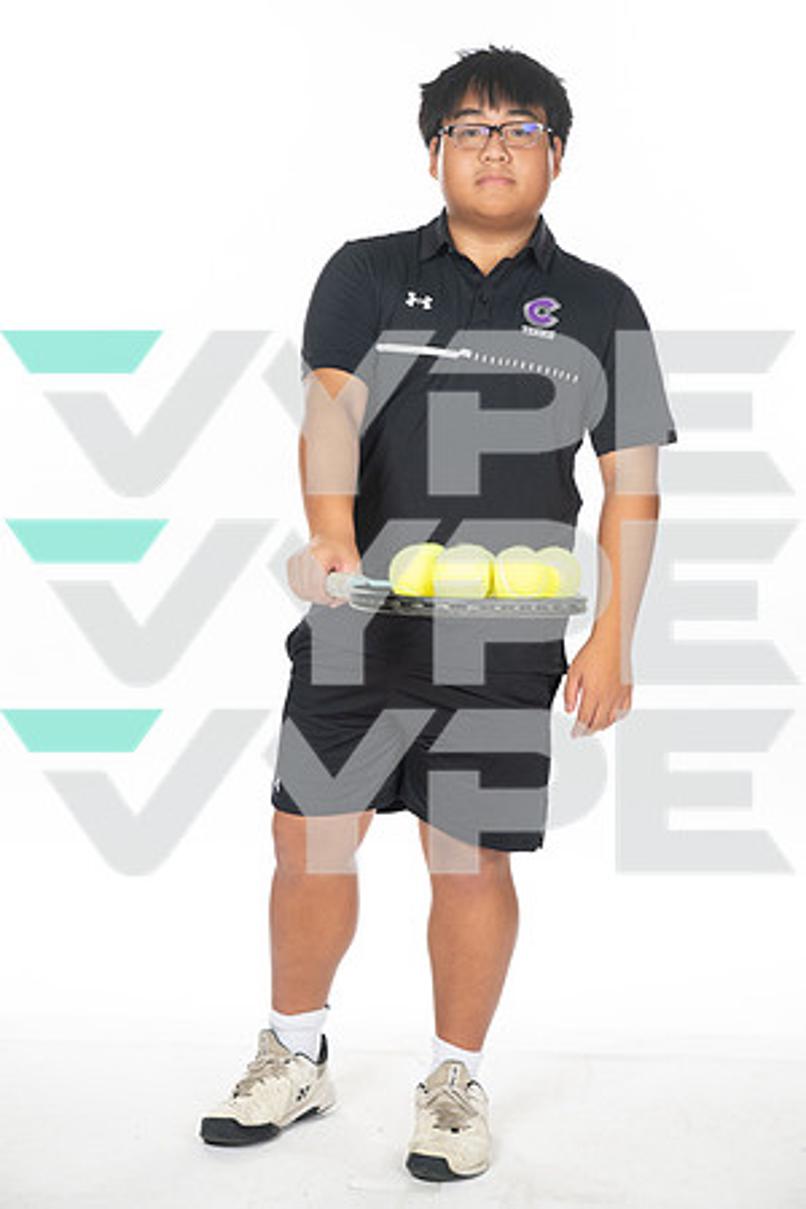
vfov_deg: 28.8
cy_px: 604
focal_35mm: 70
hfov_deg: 19.5
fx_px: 2351
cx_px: 403
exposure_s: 1/320
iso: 800
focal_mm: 70
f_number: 7.1
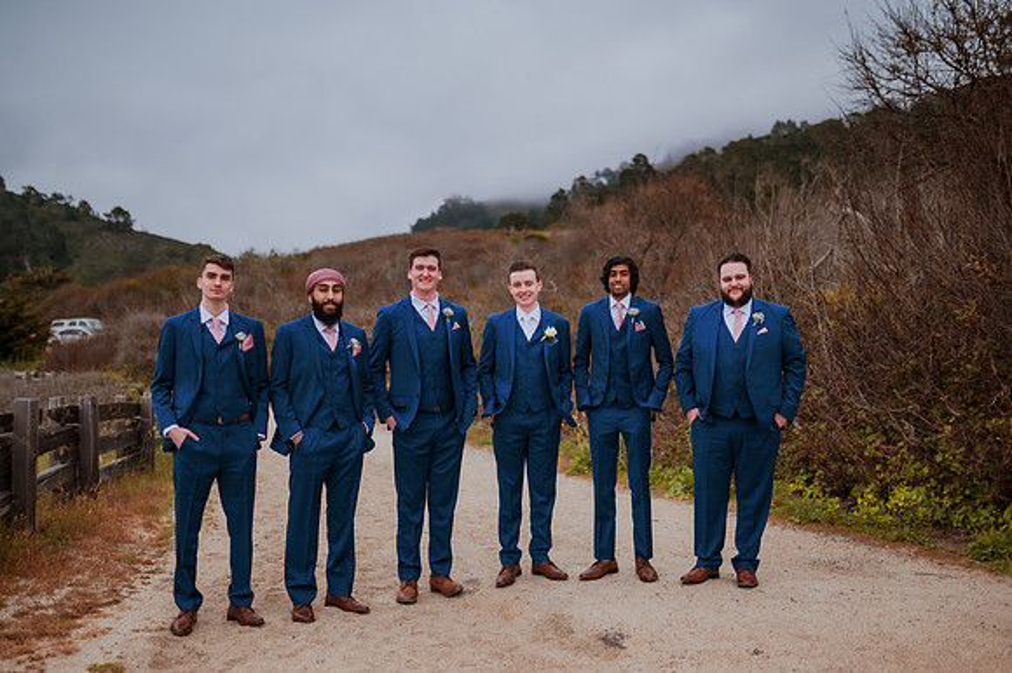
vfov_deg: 36.5
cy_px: 347
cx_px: 521
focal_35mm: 36
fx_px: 1021
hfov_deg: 52.7
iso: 400
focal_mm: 35
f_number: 1.4
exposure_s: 1/6400
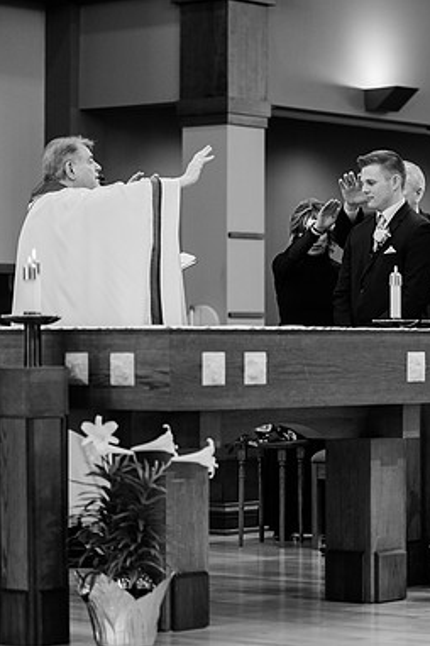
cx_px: 401
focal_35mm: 129
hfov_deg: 10.5
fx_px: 2315
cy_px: 323
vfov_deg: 15.9
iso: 1000
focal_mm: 82
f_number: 2.8
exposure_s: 1/250
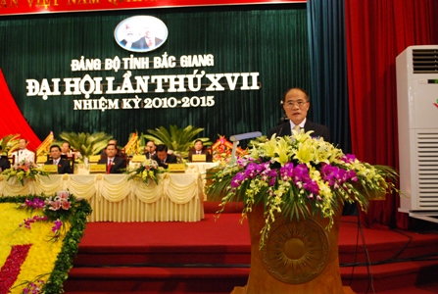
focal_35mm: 39
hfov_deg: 49.5
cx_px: 219
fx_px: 475
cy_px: 147
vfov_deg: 34.4
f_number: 4.5
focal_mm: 26
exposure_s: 1/30
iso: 1400
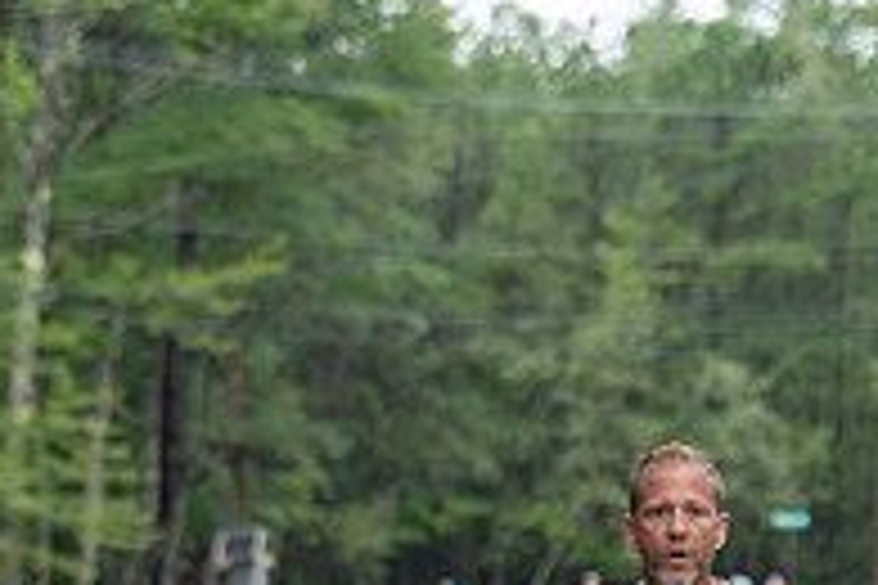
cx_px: 243
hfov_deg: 5.3
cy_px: 857
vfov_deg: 3.5
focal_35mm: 386
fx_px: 9413
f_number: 4.5
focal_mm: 130
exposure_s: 1/400
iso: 400
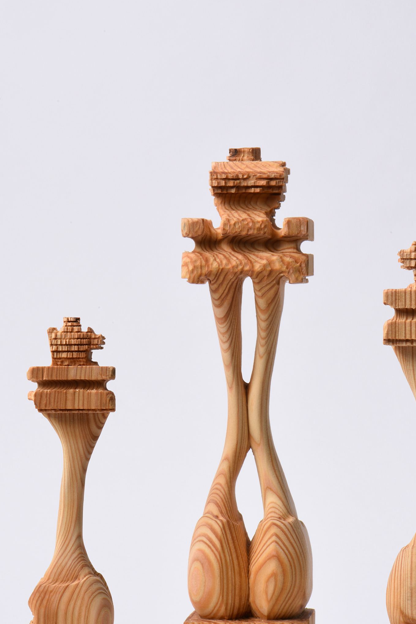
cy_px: 360
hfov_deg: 9.3
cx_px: 250
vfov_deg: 13.9
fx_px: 2566
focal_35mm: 148
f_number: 29
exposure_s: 2.5
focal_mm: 105
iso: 100
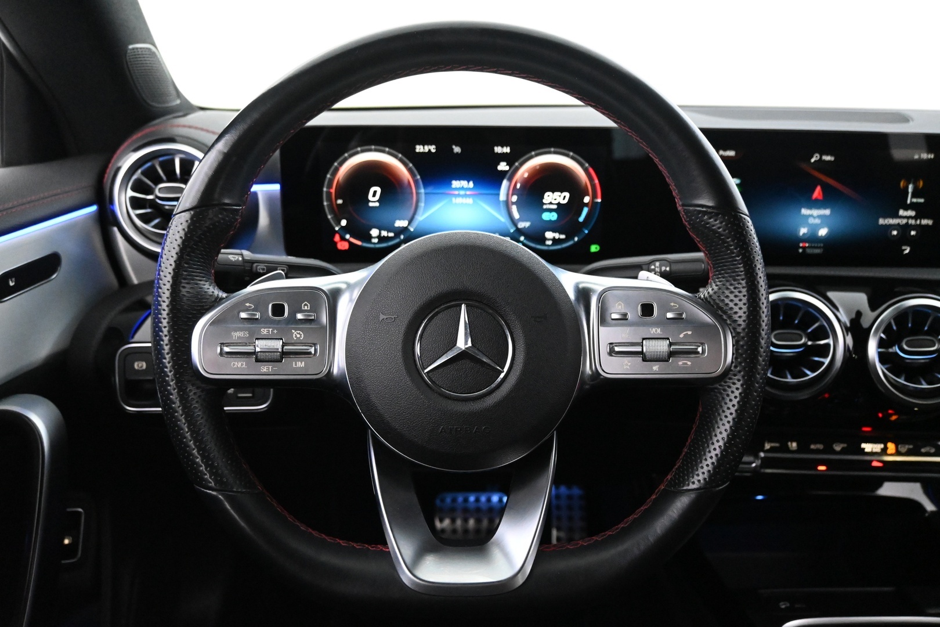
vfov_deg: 44.6
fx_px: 764
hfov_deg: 63.2
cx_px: 470
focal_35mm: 29
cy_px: 314
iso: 6400
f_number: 3.8
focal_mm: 19.5
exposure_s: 1/40
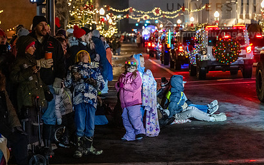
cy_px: 48
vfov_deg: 12.7
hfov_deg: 20.2
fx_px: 741
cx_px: 109
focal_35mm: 103
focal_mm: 71
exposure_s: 1/250
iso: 6400
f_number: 3.2
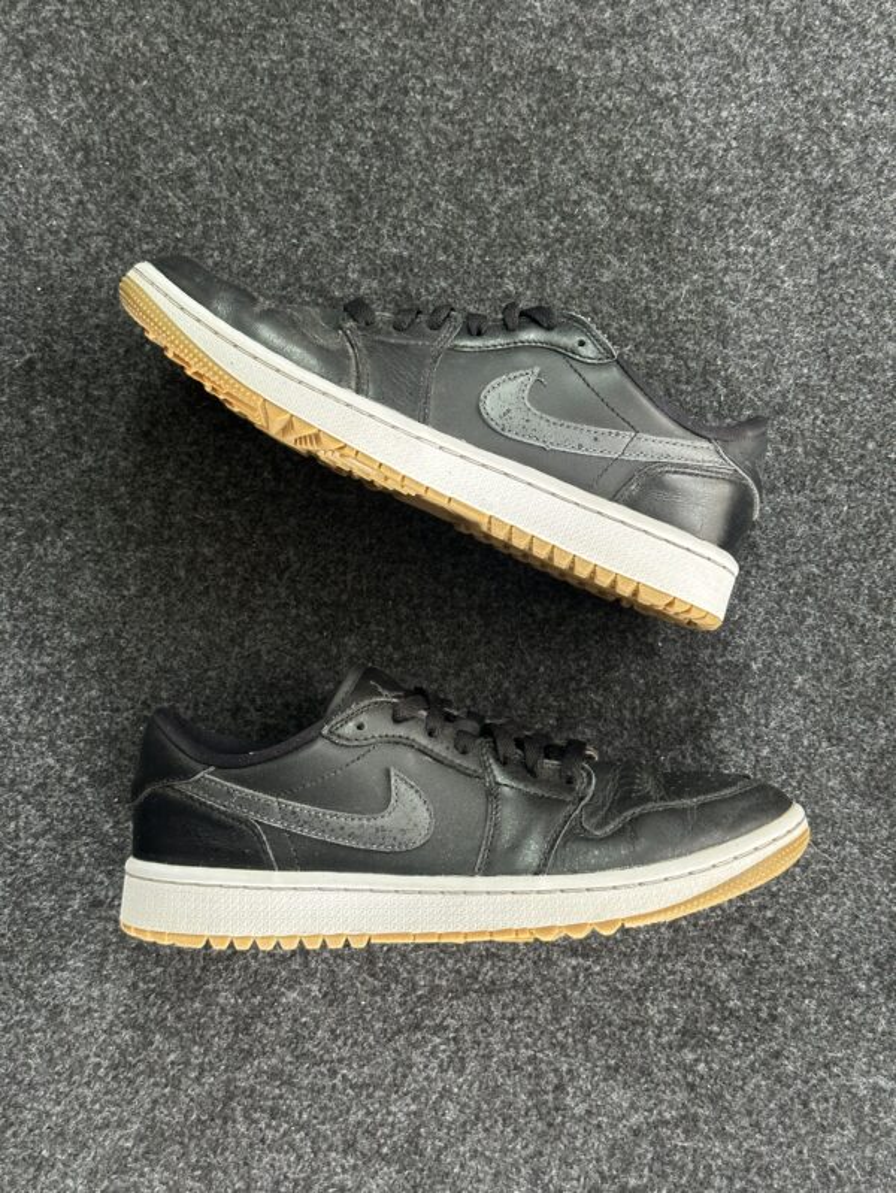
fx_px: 1655
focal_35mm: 48
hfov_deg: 30.3
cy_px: 596
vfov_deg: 39.6
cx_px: 448
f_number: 1.78
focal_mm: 6.86
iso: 250
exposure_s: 1/50
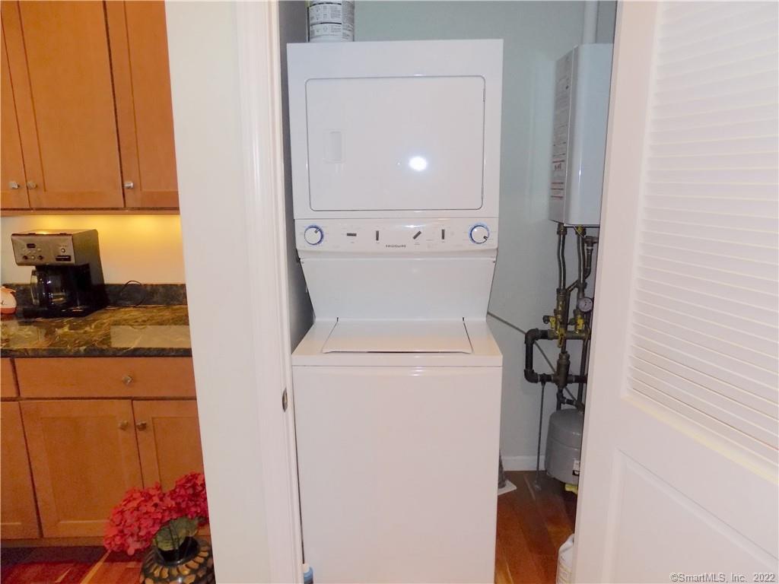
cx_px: 390
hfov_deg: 73.9
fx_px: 518
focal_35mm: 23
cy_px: 292
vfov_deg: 58.9
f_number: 3.1
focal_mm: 4
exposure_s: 1/30
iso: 200
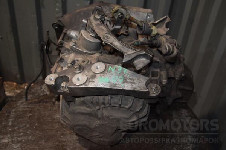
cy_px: 75
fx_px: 207
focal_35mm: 33
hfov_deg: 57.2
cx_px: 113
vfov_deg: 40.0
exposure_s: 1/60
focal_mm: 22
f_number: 5
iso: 800
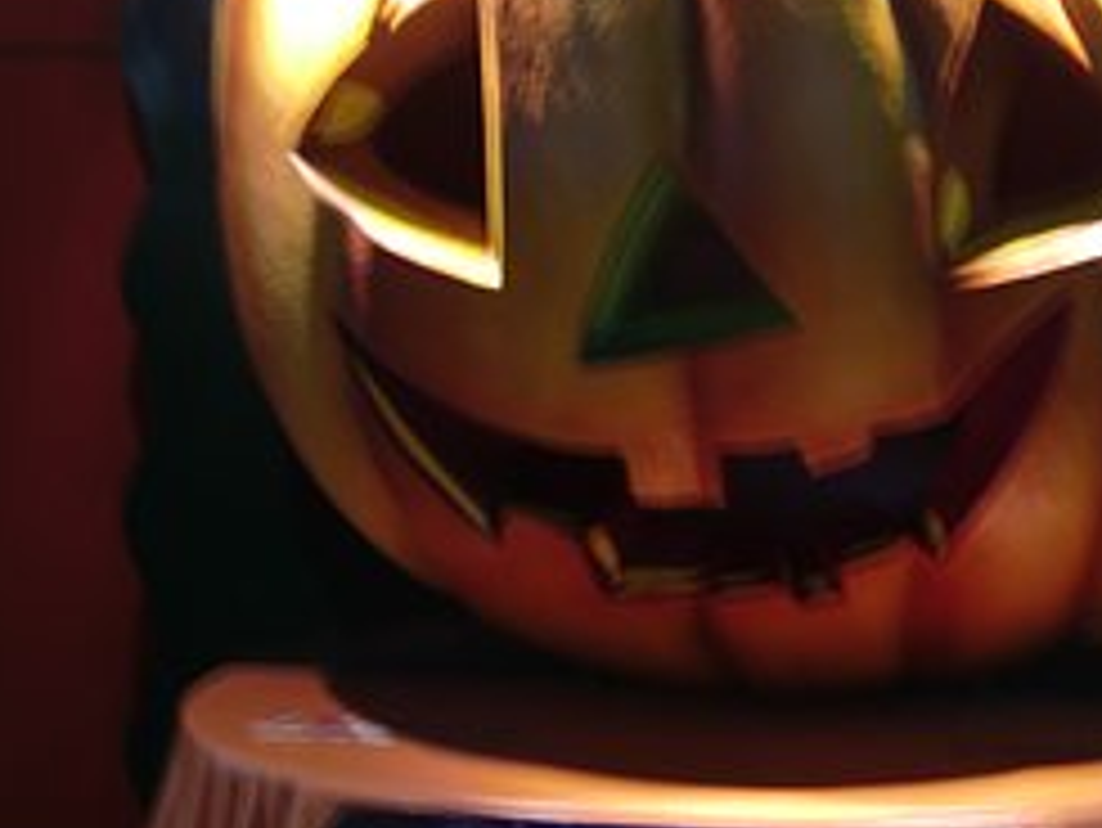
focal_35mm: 96
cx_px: 913
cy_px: 292
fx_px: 3058
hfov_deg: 20.2
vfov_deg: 15.4
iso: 64
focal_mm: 8.2
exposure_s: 1/3.33
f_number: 3.3
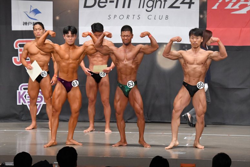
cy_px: 84
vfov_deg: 7.9
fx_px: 1208
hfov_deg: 11.8
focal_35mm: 174
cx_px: 125
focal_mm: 116
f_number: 5.6
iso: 6400
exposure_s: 1/400
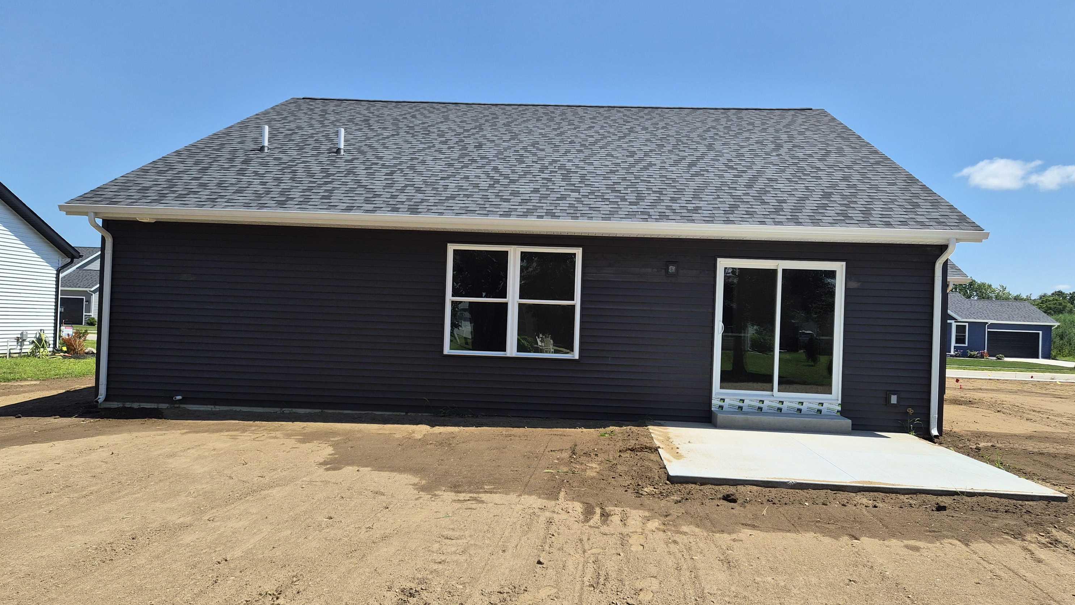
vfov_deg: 44.4
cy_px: 322
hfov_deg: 71.9
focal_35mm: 26
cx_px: 557
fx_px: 741
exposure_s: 1/4848
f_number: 1.8
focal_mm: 5.4
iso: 80
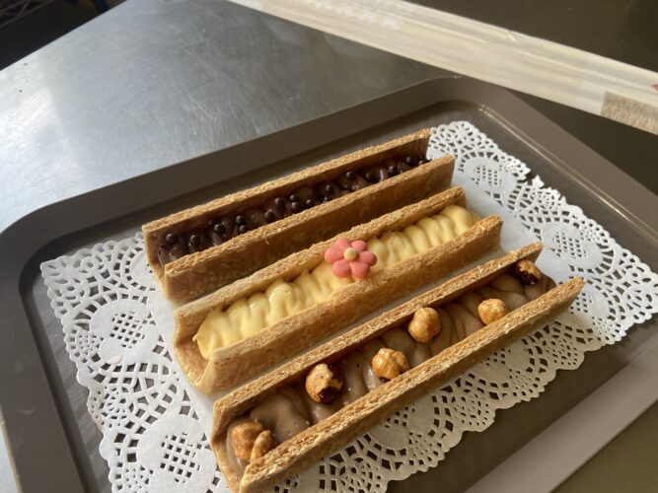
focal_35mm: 26
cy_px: 246
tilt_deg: -51.6
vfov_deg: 53.0
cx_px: 329
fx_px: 494
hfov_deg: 67.3
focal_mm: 4.25
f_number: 1.8
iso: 125
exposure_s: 1/109
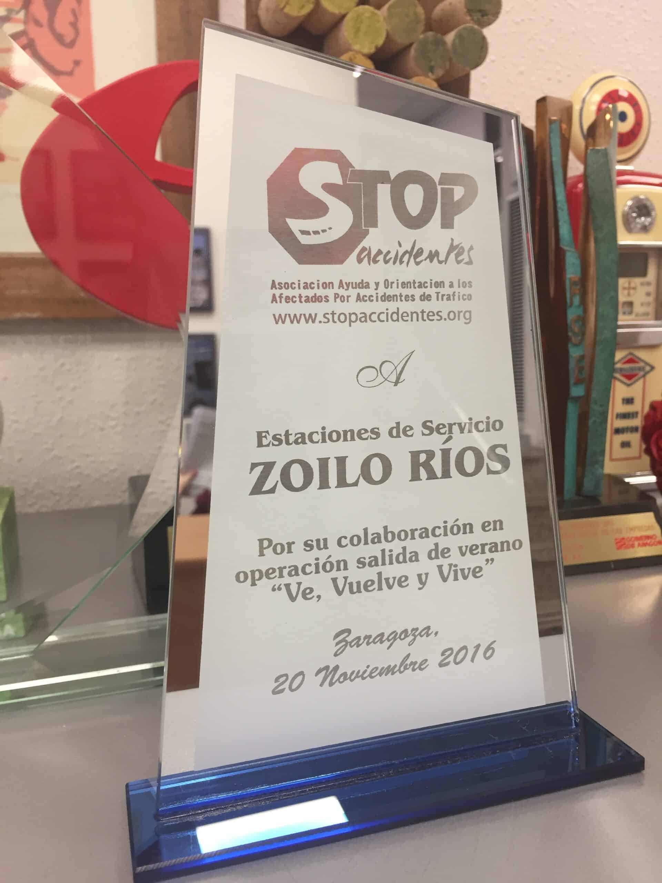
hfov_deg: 48.2
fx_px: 739
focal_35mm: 29
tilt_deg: -8.8
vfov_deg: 61.7
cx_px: 331
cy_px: 442
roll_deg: +0.2
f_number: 2.2
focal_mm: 4.15
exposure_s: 1/33
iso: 50
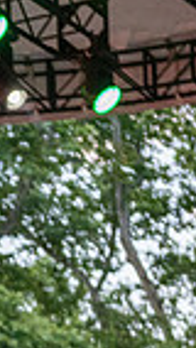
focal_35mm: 248
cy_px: 462
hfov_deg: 4.8
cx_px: -191
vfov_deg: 8.6
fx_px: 2289
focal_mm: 58
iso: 2000
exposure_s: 1/250
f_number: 3.5
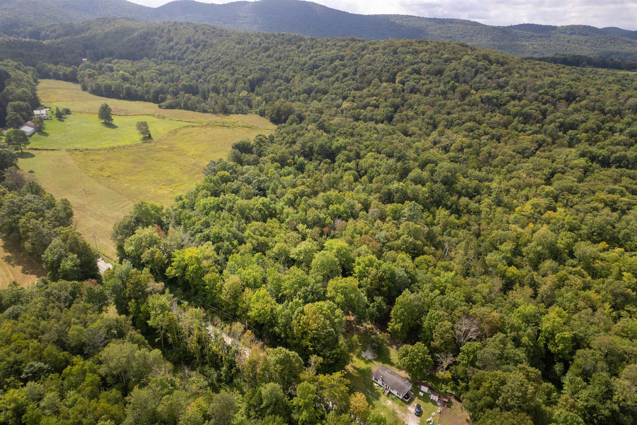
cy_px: 212
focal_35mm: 22
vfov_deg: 57.2
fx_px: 389
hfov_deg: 78.6
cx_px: 318
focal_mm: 8.38
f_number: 2.8
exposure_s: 1/180
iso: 120
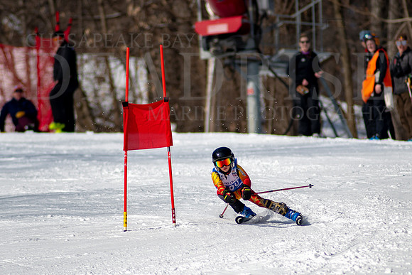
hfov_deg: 3.0
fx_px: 7987
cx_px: 234
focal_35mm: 698
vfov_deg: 2.0
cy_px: 174
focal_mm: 300
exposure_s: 1/6400
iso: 100
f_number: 2.8
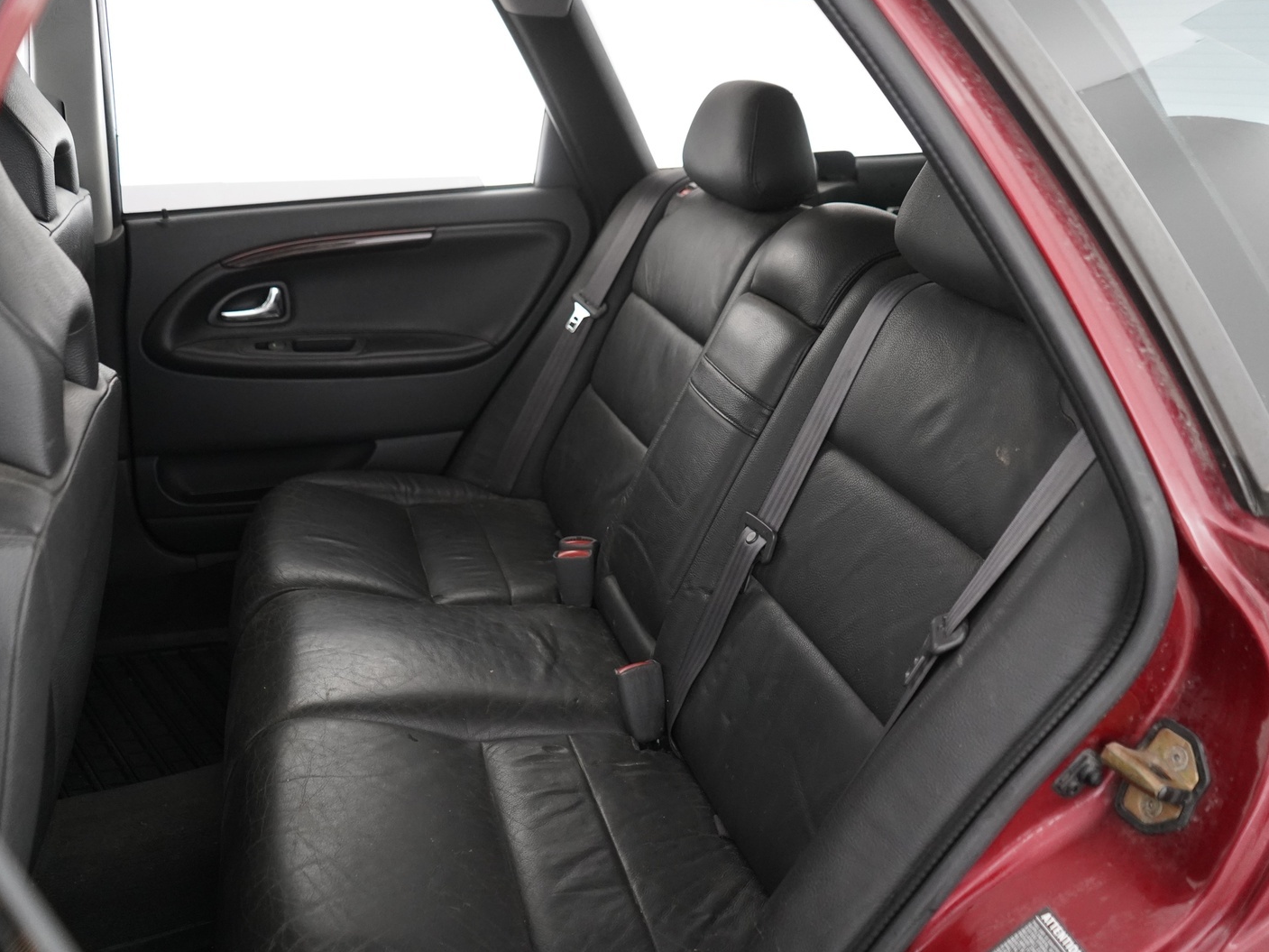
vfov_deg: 45.4
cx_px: 629
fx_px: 1136
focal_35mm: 31
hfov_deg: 58.4
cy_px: 466
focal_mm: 28
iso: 5000
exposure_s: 1/40
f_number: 3.5
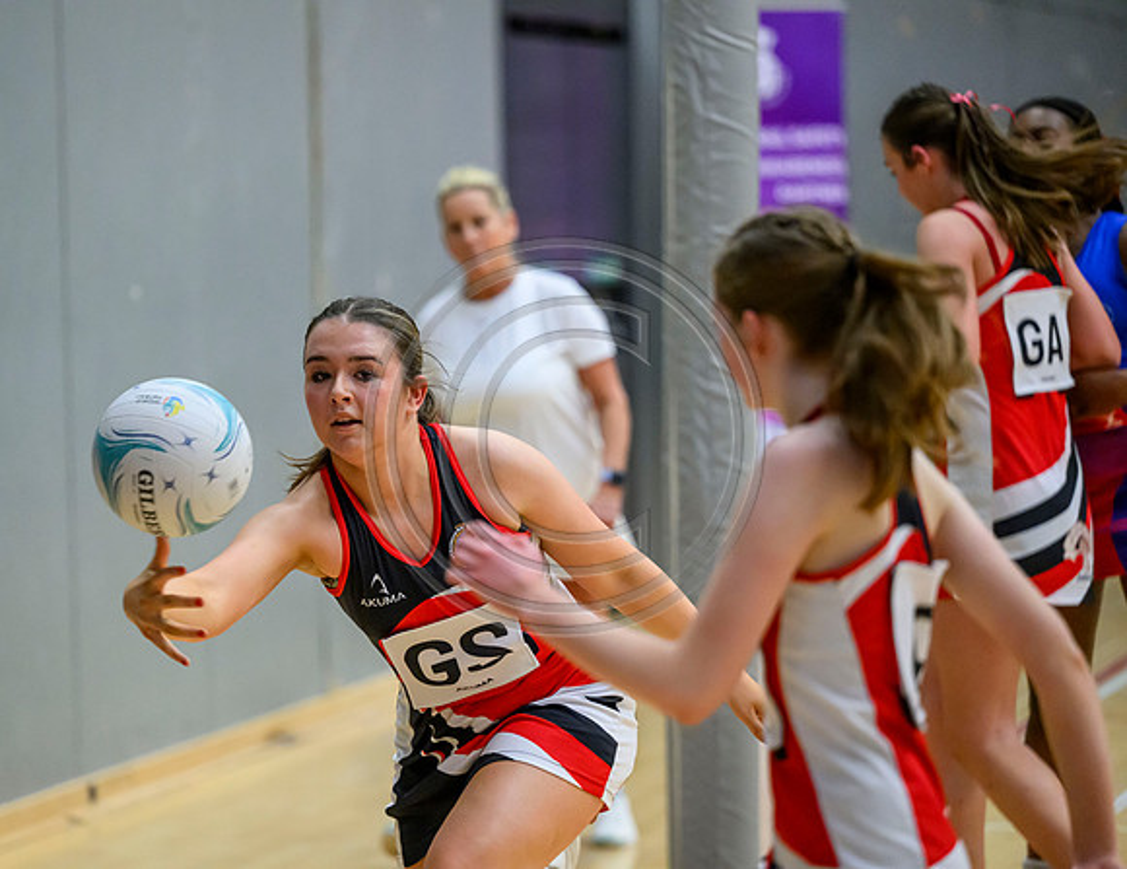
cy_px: 434
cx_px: 475
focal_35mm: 176
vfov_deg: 8.6
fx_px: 5794
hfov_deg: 11.1
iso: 6400
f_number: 3.2
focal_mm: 160
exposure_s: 1/1250
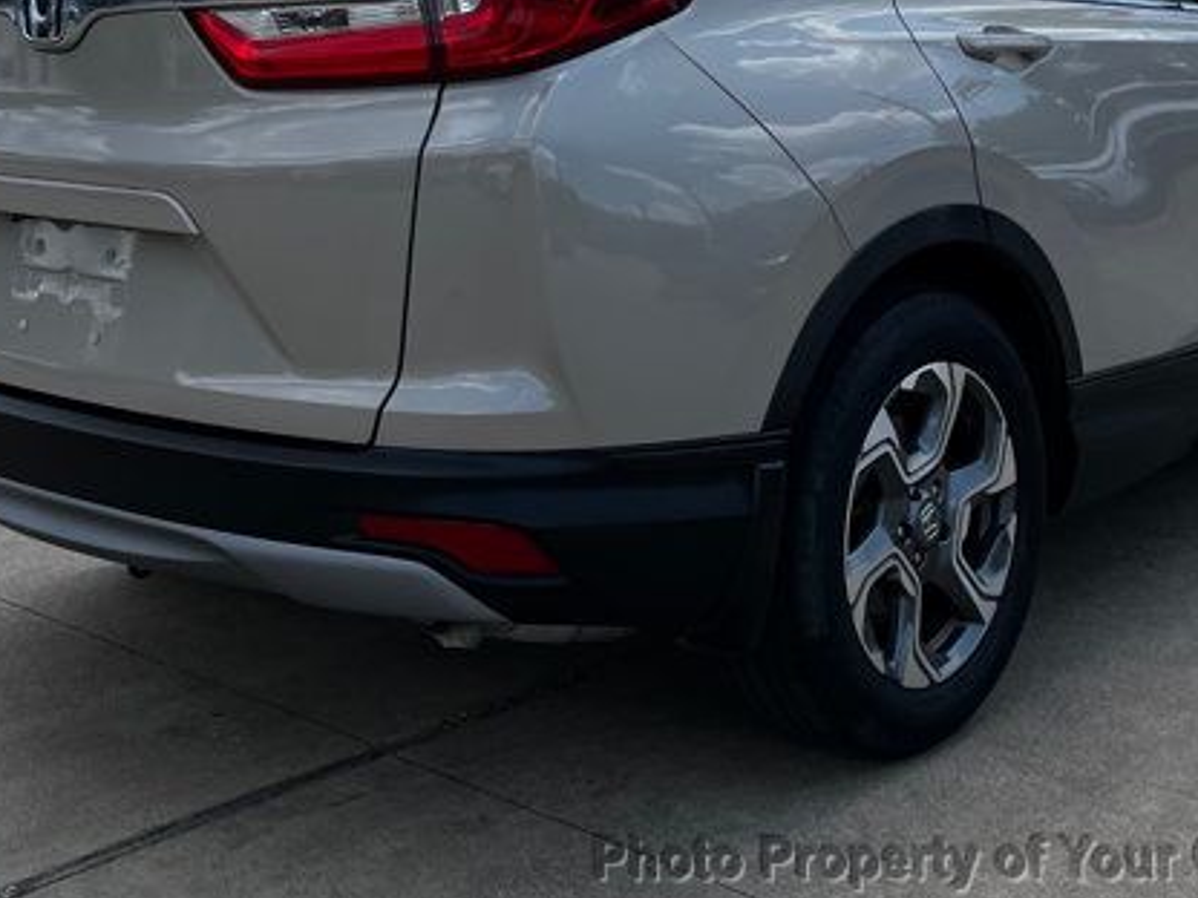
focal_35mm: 40
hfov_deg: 46.6
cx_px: 697
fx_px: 1384
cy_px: 227
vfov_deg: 35.2
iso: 50
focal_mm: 5.1
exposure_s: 1/4310
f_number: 1.6
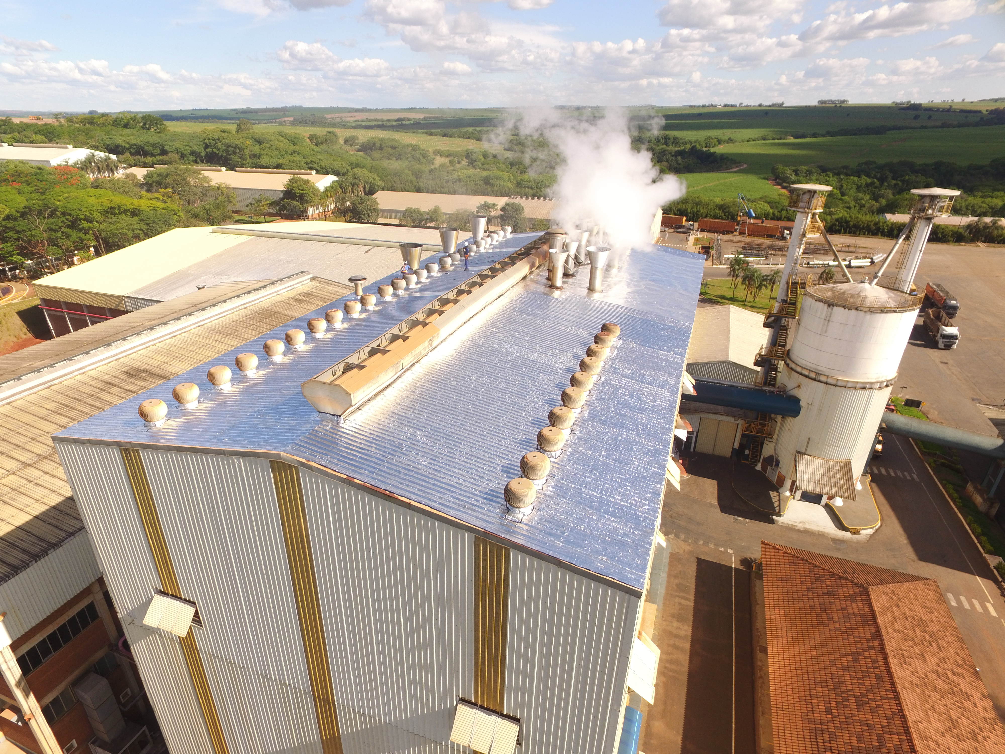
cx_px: 502
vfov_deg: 66.0
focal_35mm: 20
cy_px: 377
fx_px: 581
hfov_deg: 81.7
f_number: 2.8
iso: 100
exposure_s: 1/709
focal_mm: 3.61
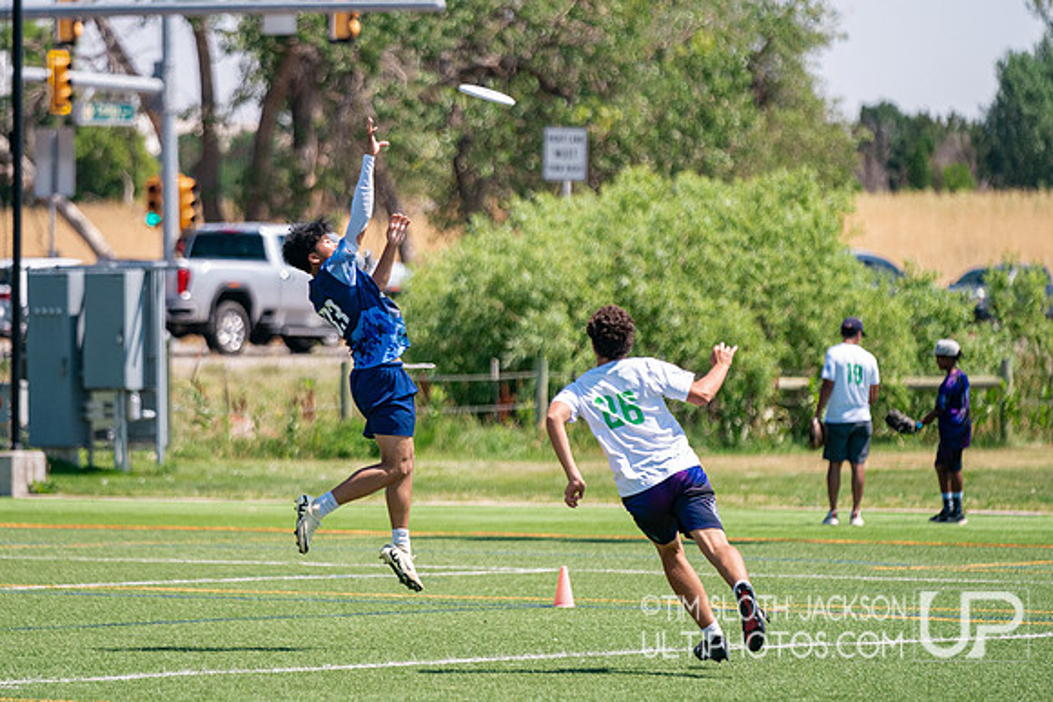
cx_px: 425
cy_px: 313
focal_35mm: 275
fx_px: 8048
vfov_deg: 5.0
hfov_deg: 7.5
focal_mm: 200
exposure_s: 1/6400
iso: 640
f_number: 2.8
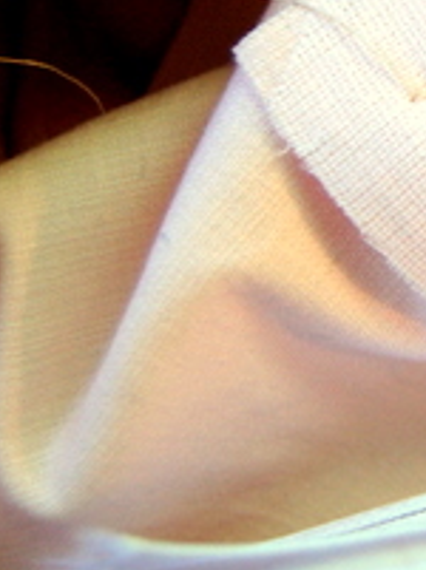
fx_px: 2272
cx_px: 784
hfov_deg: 10.1
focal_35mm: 138
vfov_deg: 14.2
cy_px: 33
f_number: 5
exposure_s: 1/100
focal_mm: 32
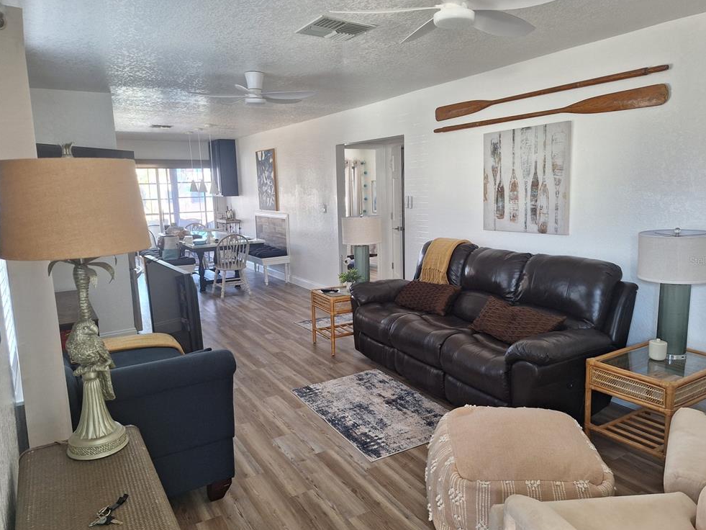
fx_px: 490
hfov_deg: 71.6
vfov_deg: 56.8
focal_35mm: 24
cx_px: 365
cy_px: 261
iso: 160
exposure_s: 1/40
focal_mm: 5.54
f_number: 1.8
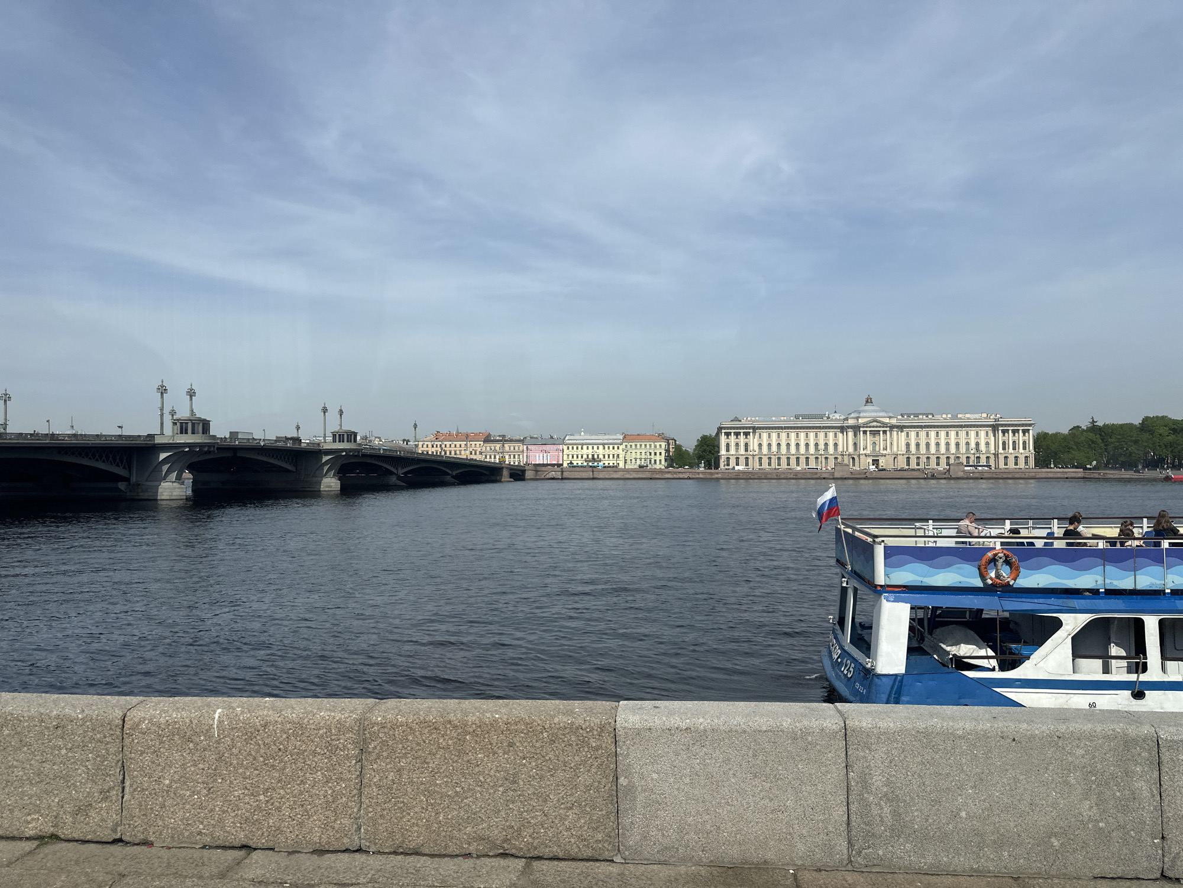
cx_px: 592
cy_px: 444
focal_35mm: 24
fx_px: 820
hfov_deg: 71.6
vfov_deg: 56.8
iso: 80
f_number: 1.78
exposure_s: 1/4184
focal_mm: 6.86
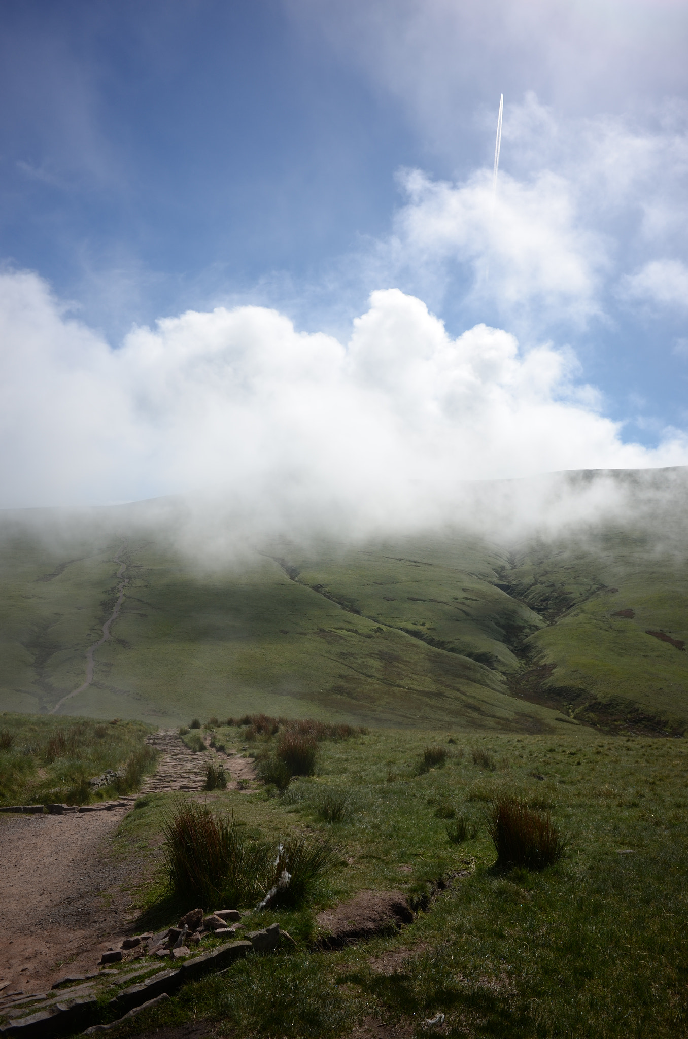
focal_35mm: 28
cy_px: 520
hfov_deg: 46.2
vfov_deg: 65.6
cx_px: 344
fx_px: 806
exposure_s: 1/2000
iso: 100
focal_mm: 18.5
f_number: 4.5
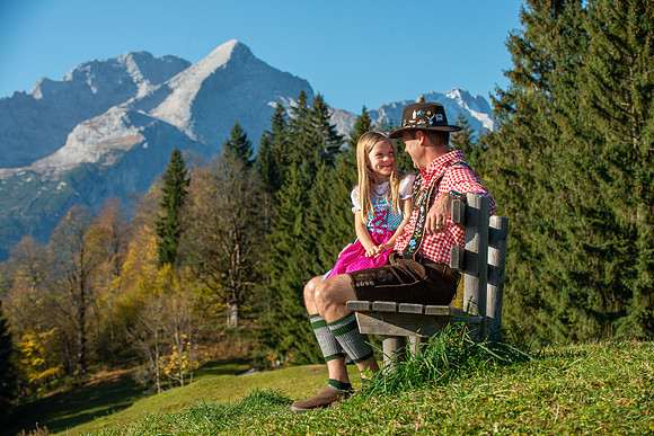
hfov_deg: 21.5
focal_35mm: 95
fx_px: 1726
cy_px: 218
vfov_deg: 14.4
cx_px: 327
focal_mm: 95
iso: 100
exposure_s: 1/320
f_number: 9
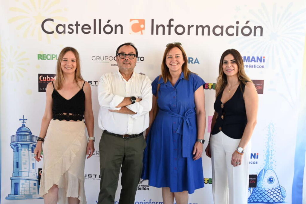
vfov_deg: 36.9
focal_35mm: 36
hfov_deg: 53.1
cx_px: 153
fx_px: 306
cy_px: 102
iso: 400
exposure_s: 1/125
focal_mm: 36
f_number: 5
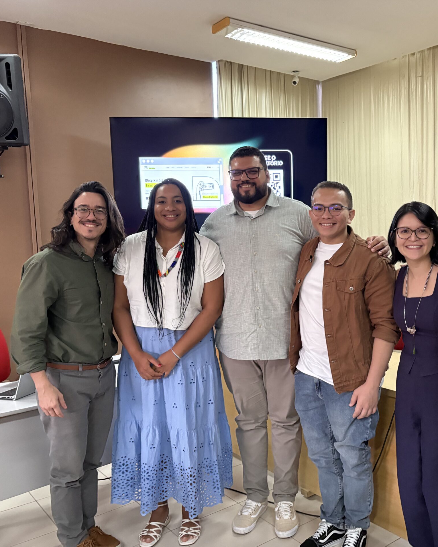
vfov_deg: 52.8
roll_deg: +2.6
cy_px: 272
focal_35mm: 34
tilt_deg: -3.5
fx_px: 551
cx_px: 291
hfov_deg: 42.8
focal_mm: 5.96
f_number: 1.6
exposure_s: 1/30
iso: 500
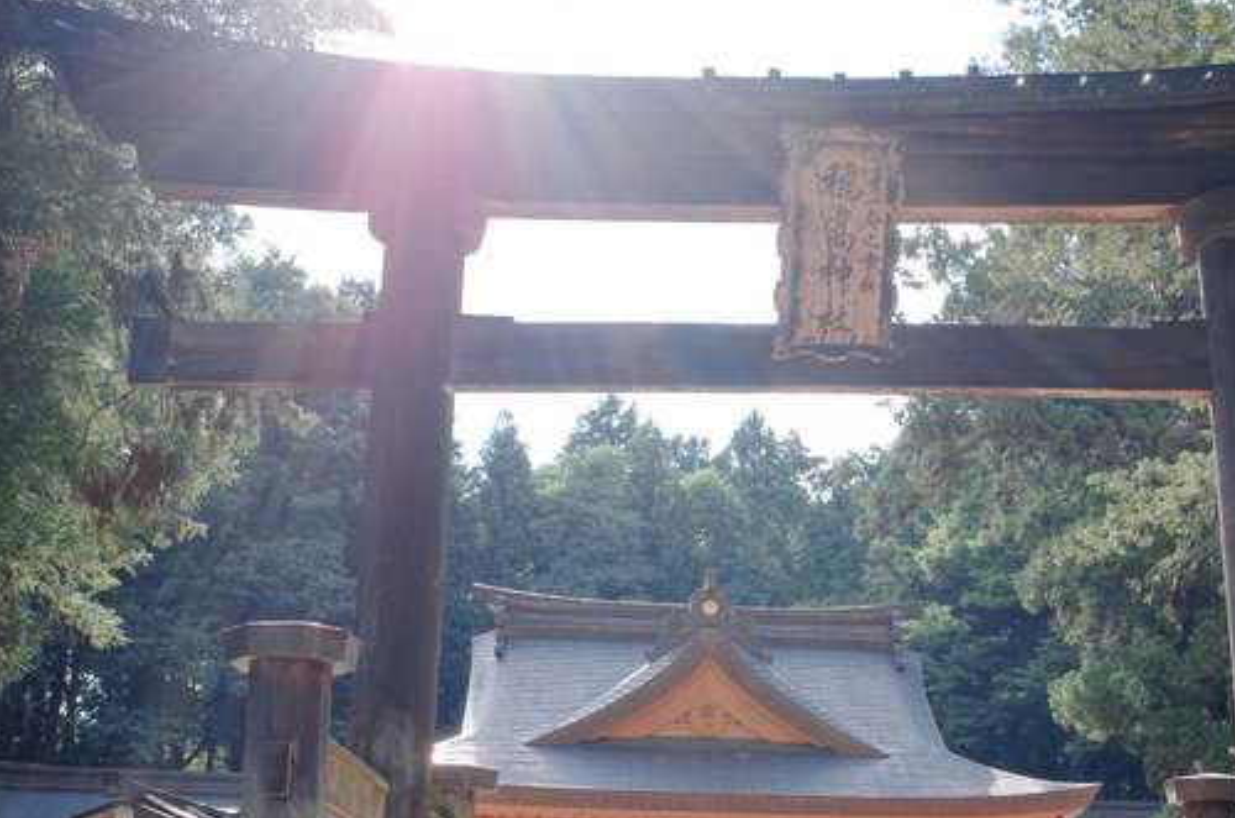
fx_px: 1917
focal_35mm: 56
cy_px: 652
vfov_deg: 23.7
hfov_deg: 35.6
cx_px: 741
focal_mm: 18.3
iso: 200
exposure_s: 1/180
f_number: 5.6
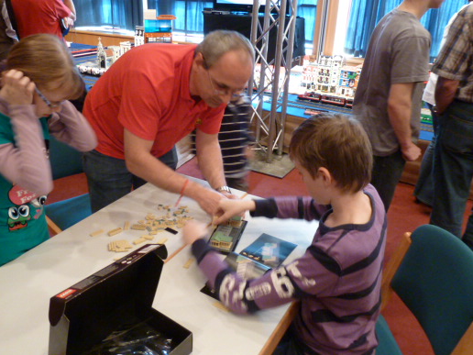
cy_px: 161
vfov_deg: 45.4
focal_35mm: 31
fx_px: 424
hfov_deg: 57.9
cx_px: 189
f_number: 3.3
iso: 400
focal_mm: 4.1
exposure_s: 1/10
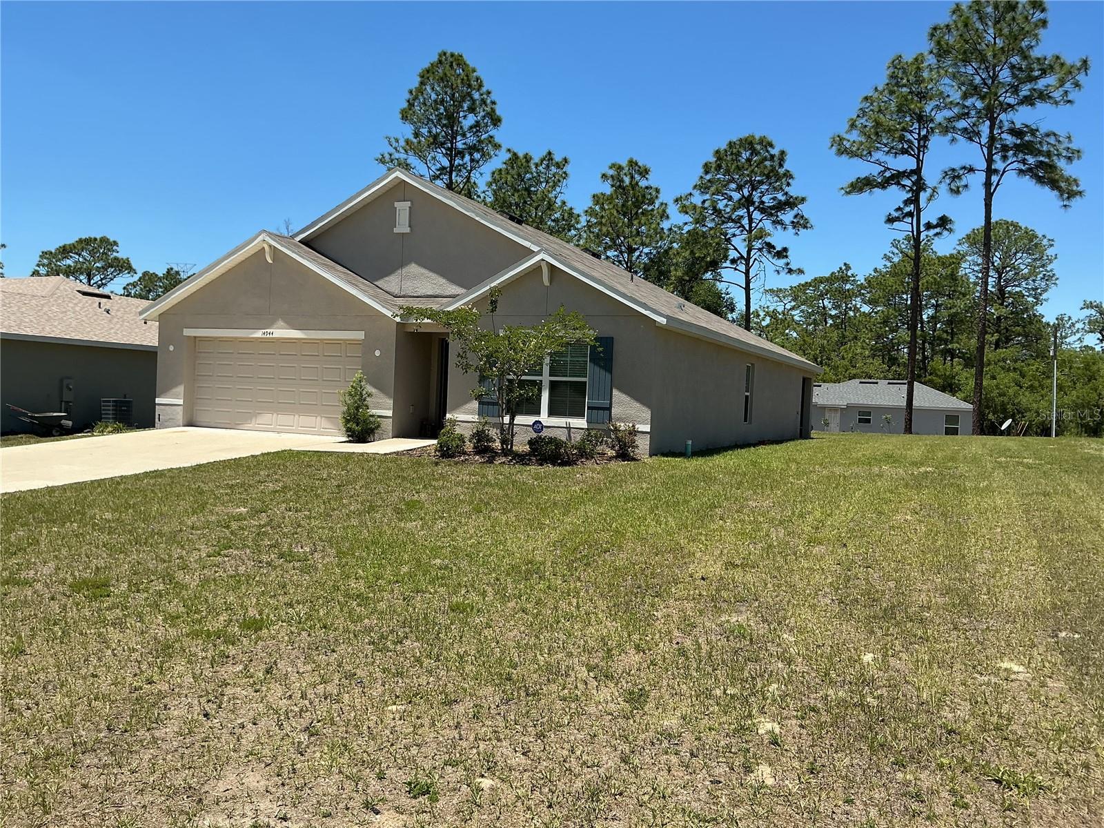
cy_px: 414
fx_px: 925
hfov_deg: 61.7
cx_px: 552
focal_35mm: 29
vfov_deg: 48.2
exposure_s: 1/1912
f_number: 1.8
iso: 25
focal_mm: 3
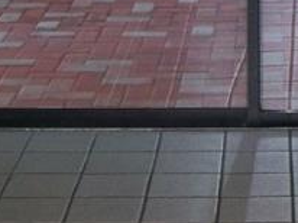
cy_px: -13
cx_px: 431
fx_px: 1496
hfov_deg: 11.0
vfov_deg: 8.5
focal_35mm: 174
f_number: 3.5
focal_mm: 6.2
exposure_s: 1/30
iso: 200
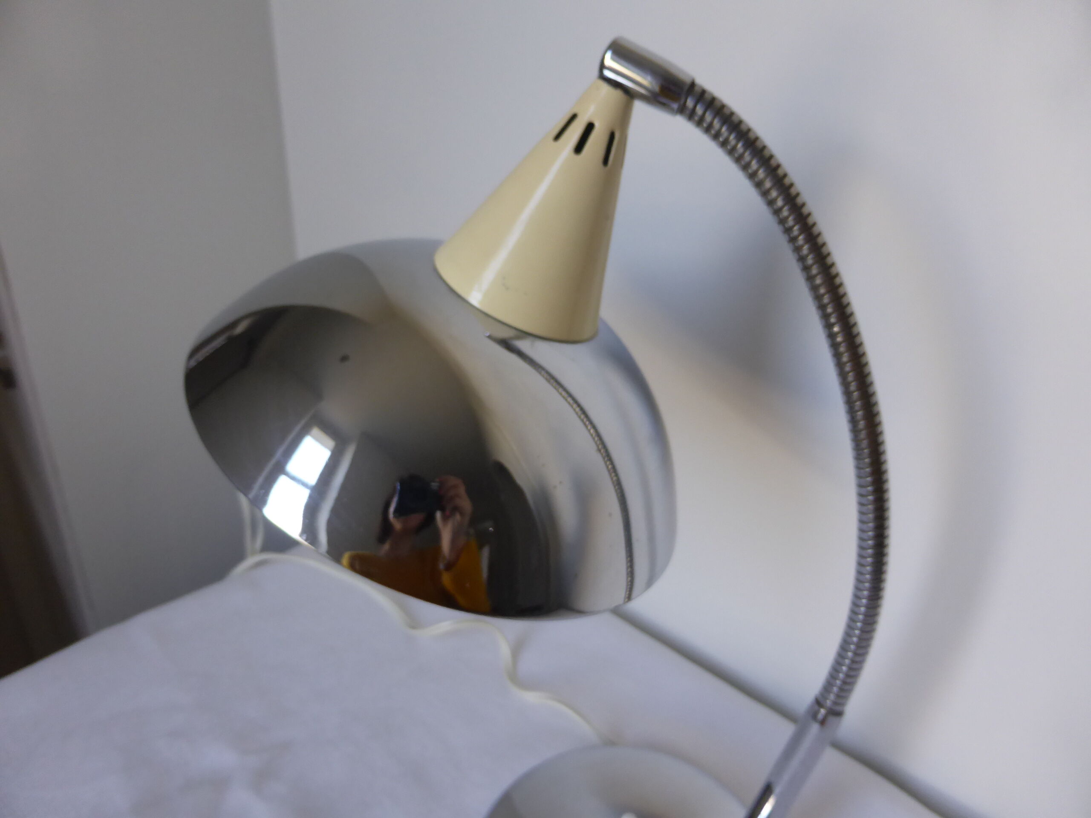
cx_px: 546
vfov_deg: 54.9
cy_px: 409
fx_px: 788
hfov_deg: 69.4
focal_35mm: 25
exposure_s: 1/60
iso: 200
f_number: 3.3
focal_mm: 4.3
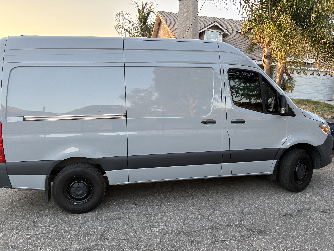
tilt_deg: -5.3
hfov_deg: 67.3
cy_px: 126
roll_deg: -2.6
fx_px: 251
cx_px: 167
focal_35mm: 26
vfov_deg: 53.1
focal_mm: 5.96
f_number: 1.6
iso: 64
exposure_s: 1/197
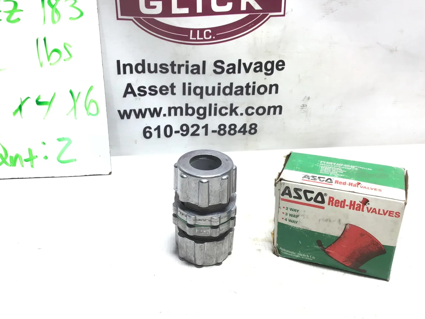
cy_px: 158
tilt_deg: -28.9
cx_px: 187
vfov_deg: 35.1
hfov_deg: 45.7
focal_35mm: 41
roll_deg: +0.7
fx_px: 503
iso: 32
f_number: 2.4
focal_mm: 3.3
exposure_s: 1/120
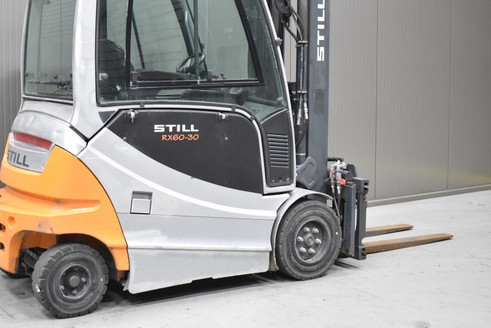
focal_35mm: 52
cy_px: 119
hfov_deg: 37.8
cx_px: 168
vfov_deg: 25.9
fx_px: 709
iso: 1600
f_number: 4.5
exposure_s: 1/30
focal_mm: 26
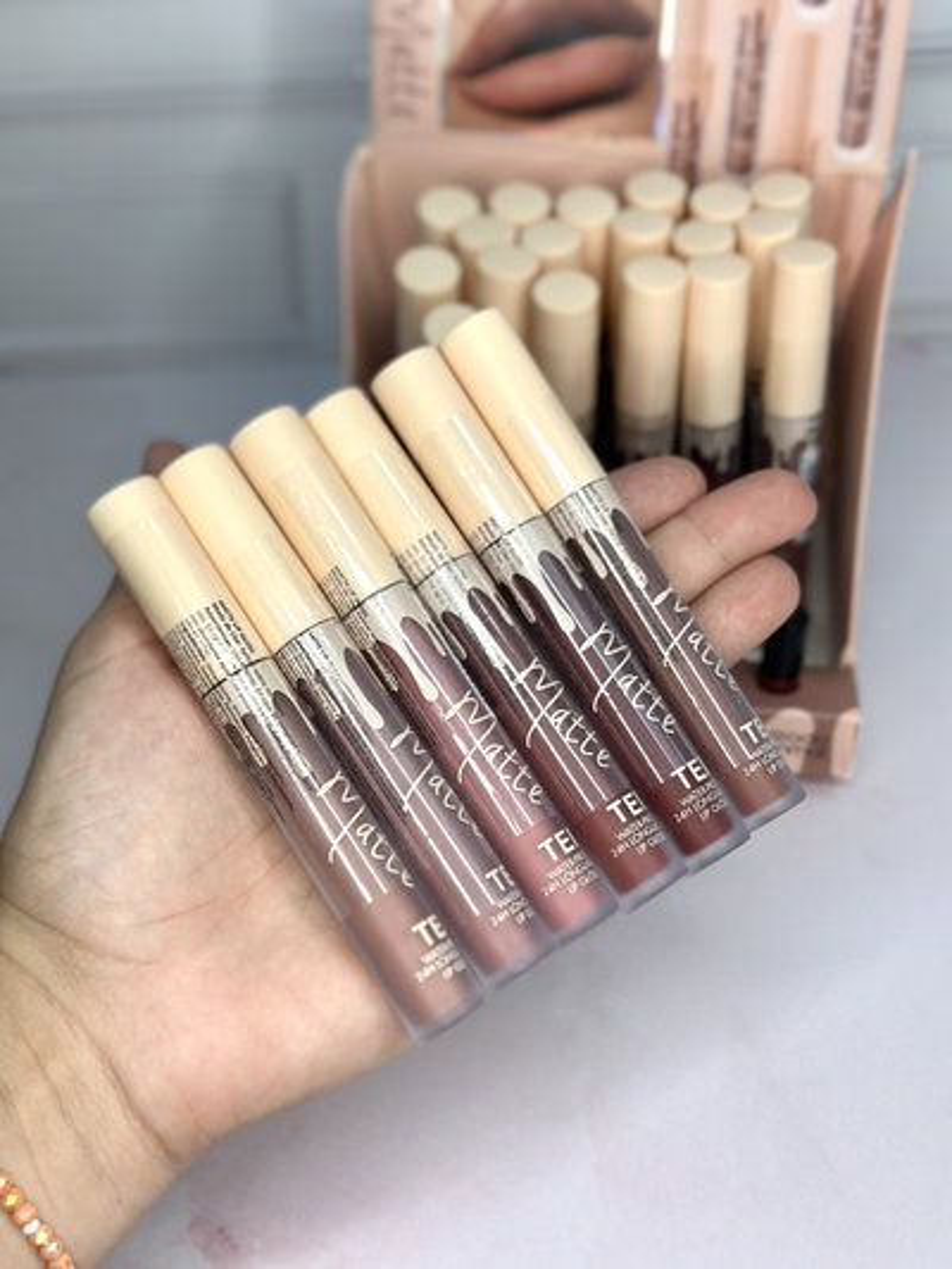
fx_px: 1759
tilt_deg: -41.7
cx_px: 476
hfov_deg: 30.3
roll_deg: +1.3
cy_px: 634
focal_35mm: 48
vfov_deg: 39.6
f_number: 1.78
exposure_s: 1/205
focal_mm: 6.86
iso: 100
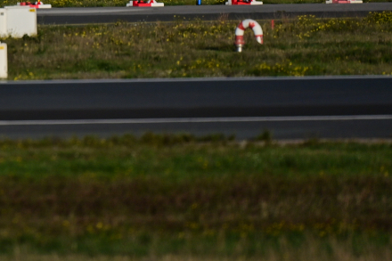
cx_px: -83
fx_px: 16620
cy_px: -94
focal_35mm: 1527
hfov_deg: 1.4
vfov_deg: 0.9
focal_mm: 560
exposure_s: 1/2000
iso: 180
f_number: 5.6
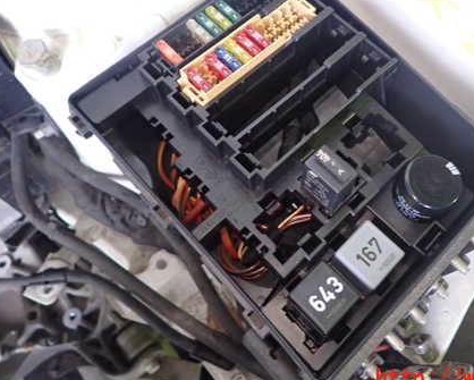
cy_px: 138
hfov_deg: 51.1
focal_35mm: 35
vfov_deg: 41.9
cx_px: 291
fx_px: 491
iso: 250
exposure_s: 1/30
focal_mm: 4.5
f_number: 2
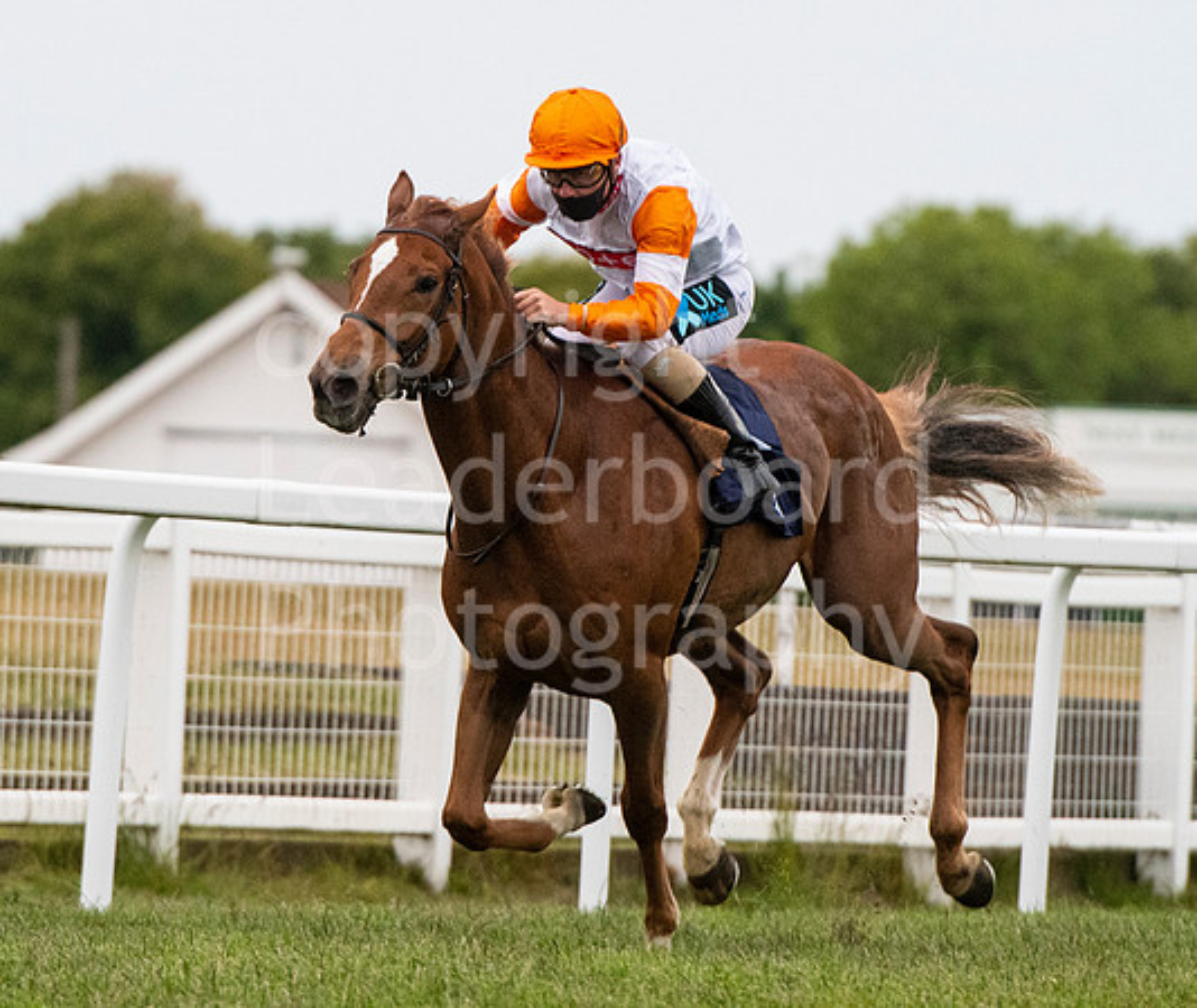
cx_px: 481
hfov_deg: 3.9
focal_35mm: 481
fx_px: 17405
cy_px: 313
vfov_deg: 3.3
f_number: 4
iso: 3200
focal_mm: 200
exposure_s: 1/1600
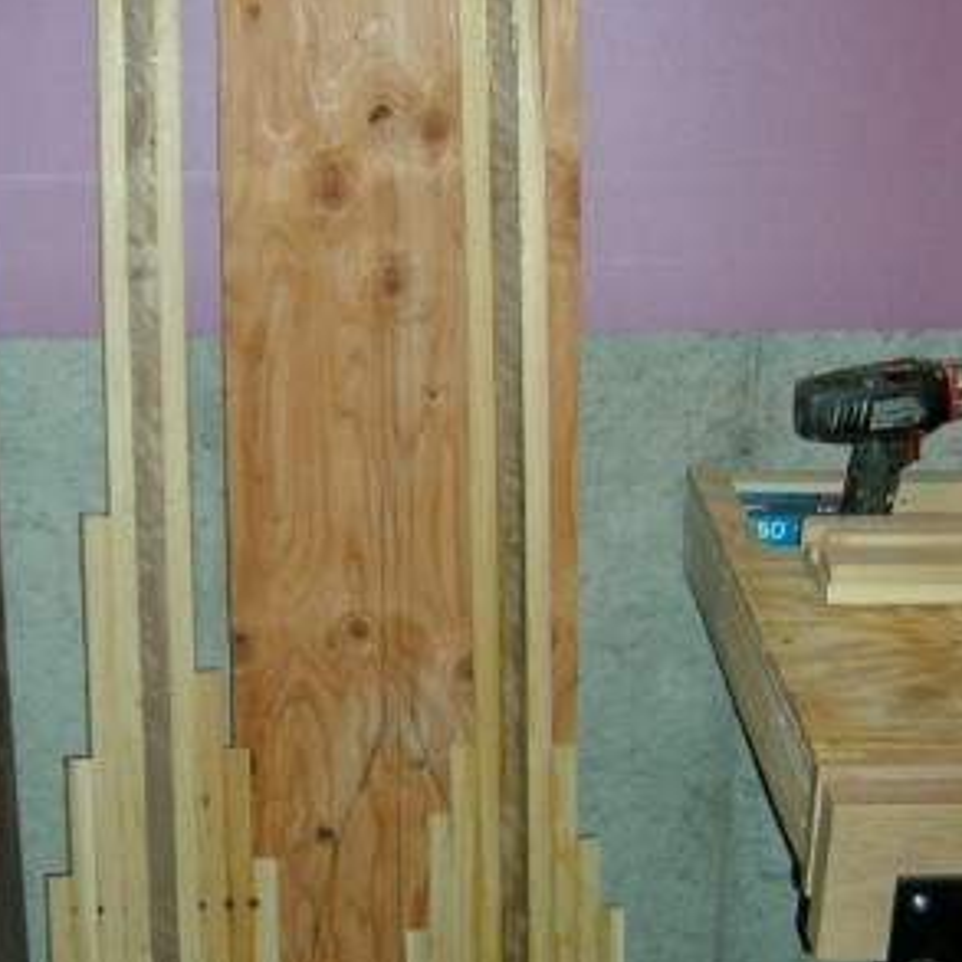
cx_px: 289
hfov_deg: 26.3
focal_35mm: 65
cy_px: 392
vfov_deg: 26.4
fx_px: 2044
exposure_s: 1/60.1
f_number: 2.9
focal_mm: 6
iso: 59
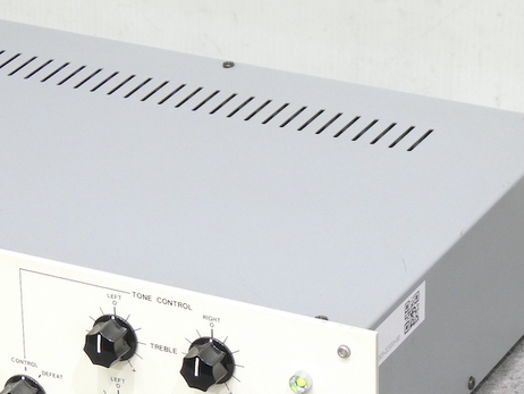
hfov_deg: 10.5
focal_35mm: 187
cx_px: 112
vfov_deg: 7.9
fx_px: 2832
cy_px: 303
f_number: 4.9
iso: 200
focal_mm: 16.1
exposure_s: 1/6
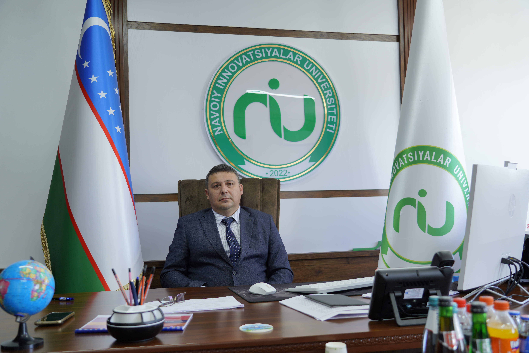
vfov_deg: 36.9
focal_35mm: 36
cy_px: 176
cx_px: 264
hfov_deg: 53.1
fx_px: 529
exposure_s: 1/50
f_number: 4
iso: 200
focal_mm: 36
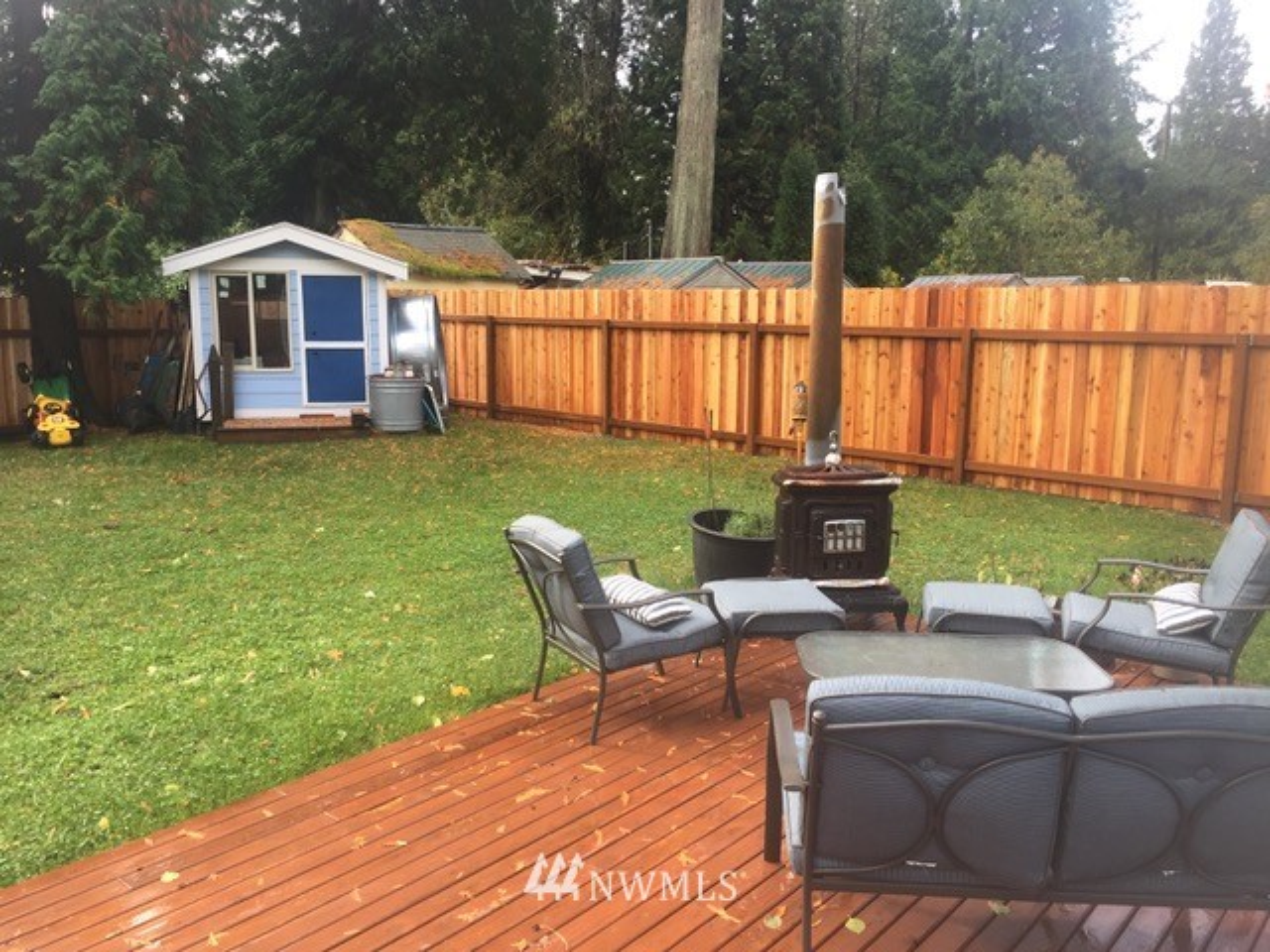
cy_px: 476
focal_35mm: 29
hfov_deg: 61.7
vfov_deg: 48.2
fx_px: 1064
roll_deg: -1.1
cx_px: 635
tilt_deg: -11.2
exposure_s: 1/170
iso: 32
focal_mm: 4.15
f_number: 2.2
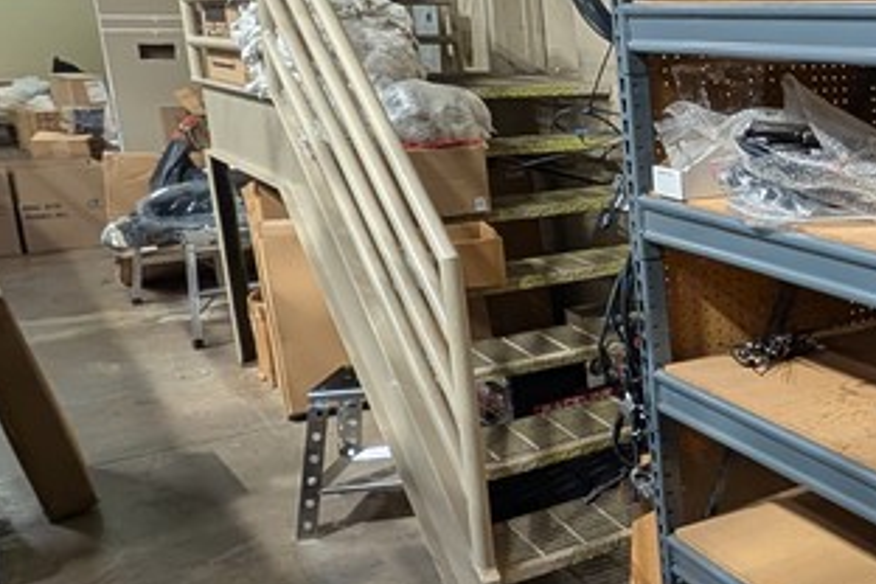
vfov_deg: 32.6
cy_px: 248
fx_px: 998
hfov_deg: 34.8
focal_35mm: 41
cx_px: 1112
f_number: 1.7
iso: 109
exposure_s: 1/60
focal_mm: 2.02
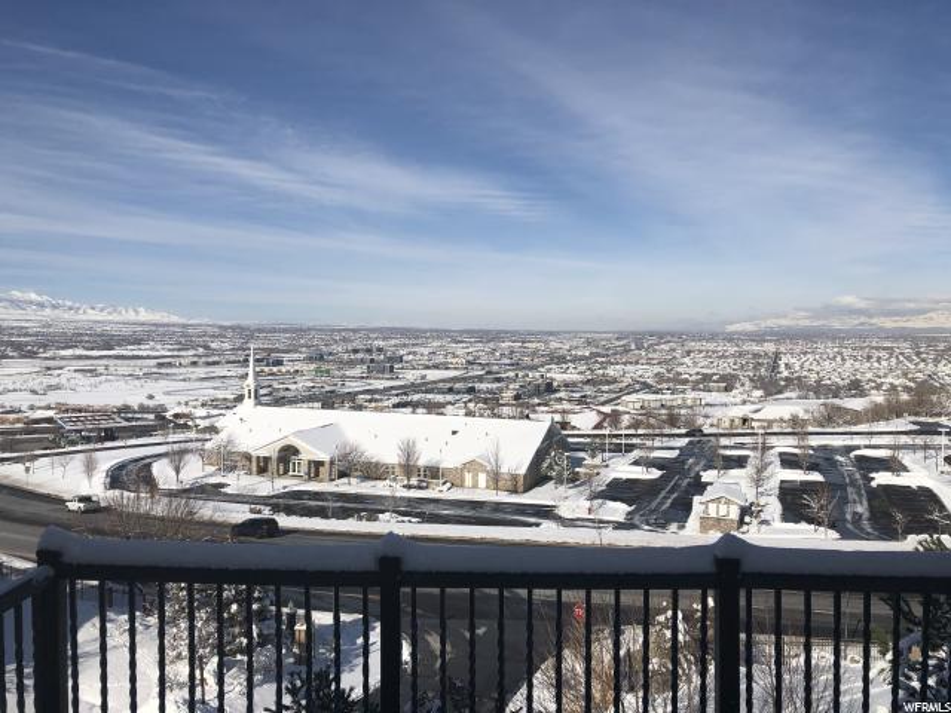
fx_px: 769
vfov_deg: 49.7
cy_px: 356
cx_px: 476
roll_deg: +0.0
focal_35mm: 28
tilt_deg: -3.2
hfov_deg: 63.4
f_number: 1.8
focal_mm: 3.99
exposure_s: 1/6024
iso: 20
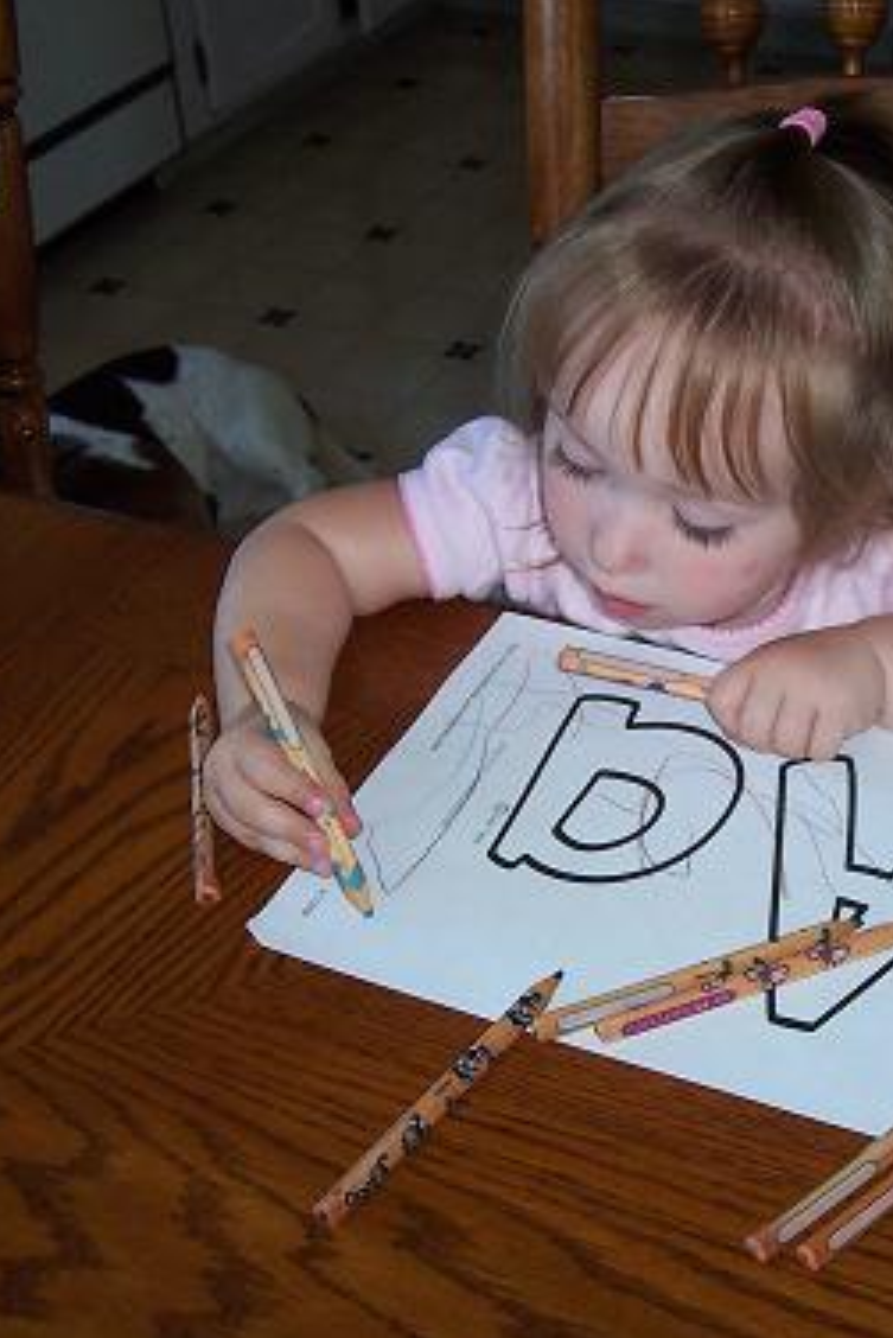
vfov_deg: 38.2
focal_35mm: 52
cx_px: 751
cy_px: 667
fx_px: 1933
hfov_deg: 25.4
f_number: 2.8
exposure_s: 1/60
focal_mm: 5.6
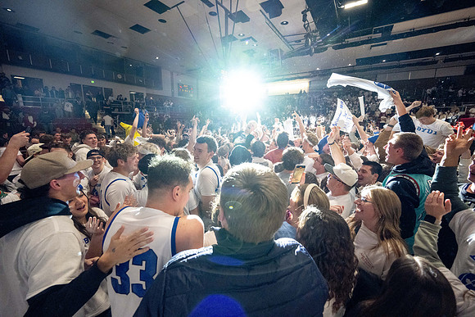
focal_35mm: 14
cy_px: 158
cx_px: 238
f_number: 4
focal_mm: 14
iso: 8000
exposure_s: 1/500
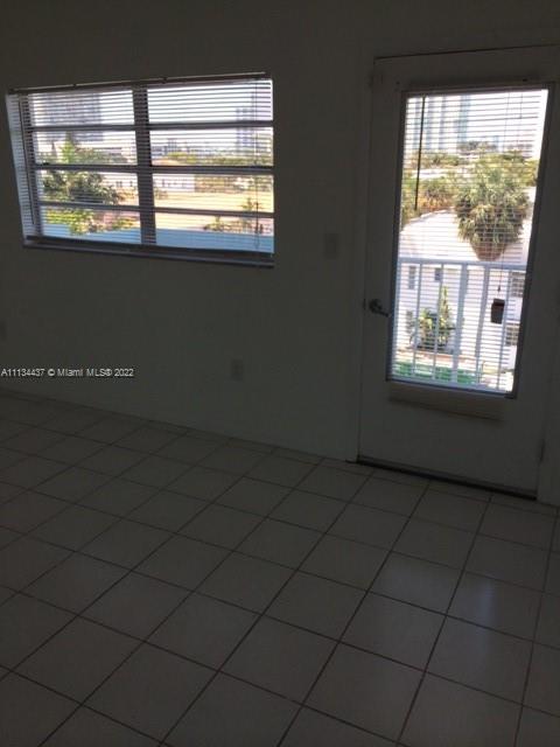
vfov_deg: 60.0
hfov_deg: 46.8
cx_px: 280
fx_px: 647
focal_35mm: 30
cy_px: 374
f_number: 2.2
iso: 32
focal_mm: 4.12
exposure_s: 1/578
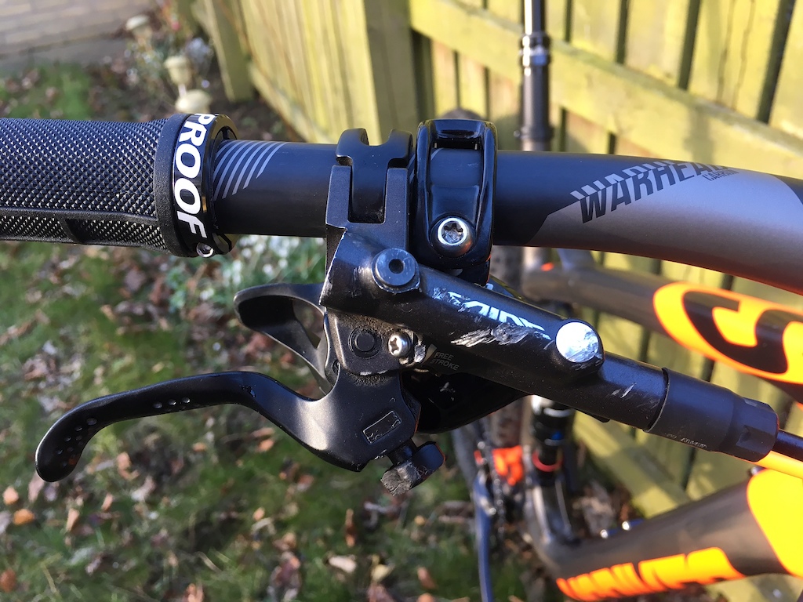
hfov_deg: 61.7
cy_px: 301
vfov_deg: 48.2
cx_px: 402
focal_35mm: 29
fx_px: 673
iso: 25
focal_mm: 4.15
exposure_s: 1/33
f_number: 2.2
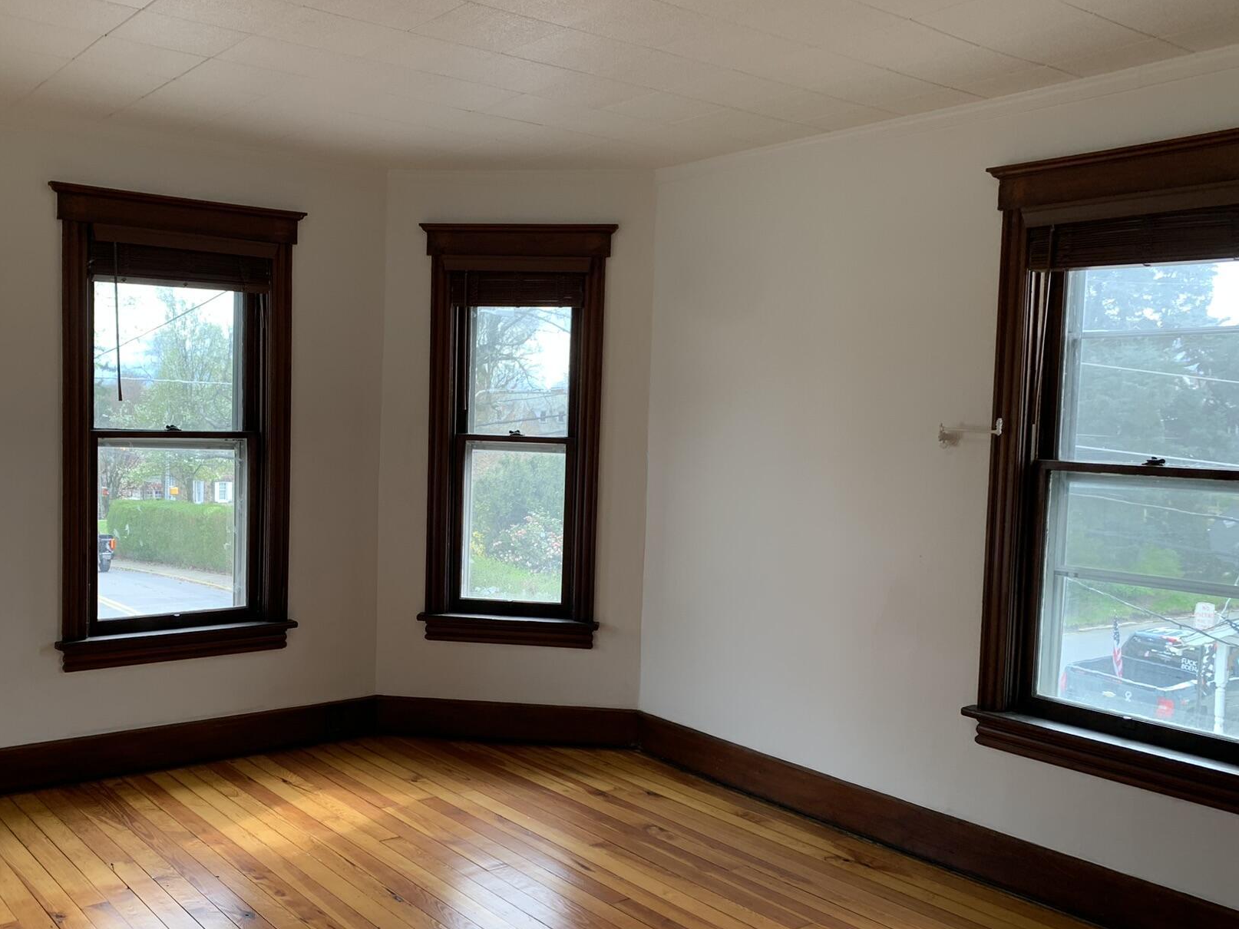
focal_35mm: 33
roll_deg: -1.4
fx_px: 1181
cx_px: 539
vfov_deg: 42.9
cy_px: 512
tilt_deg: -4.9
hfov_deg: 55.2
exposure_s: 1/121
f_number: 1.8
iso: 40
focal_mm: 4.25
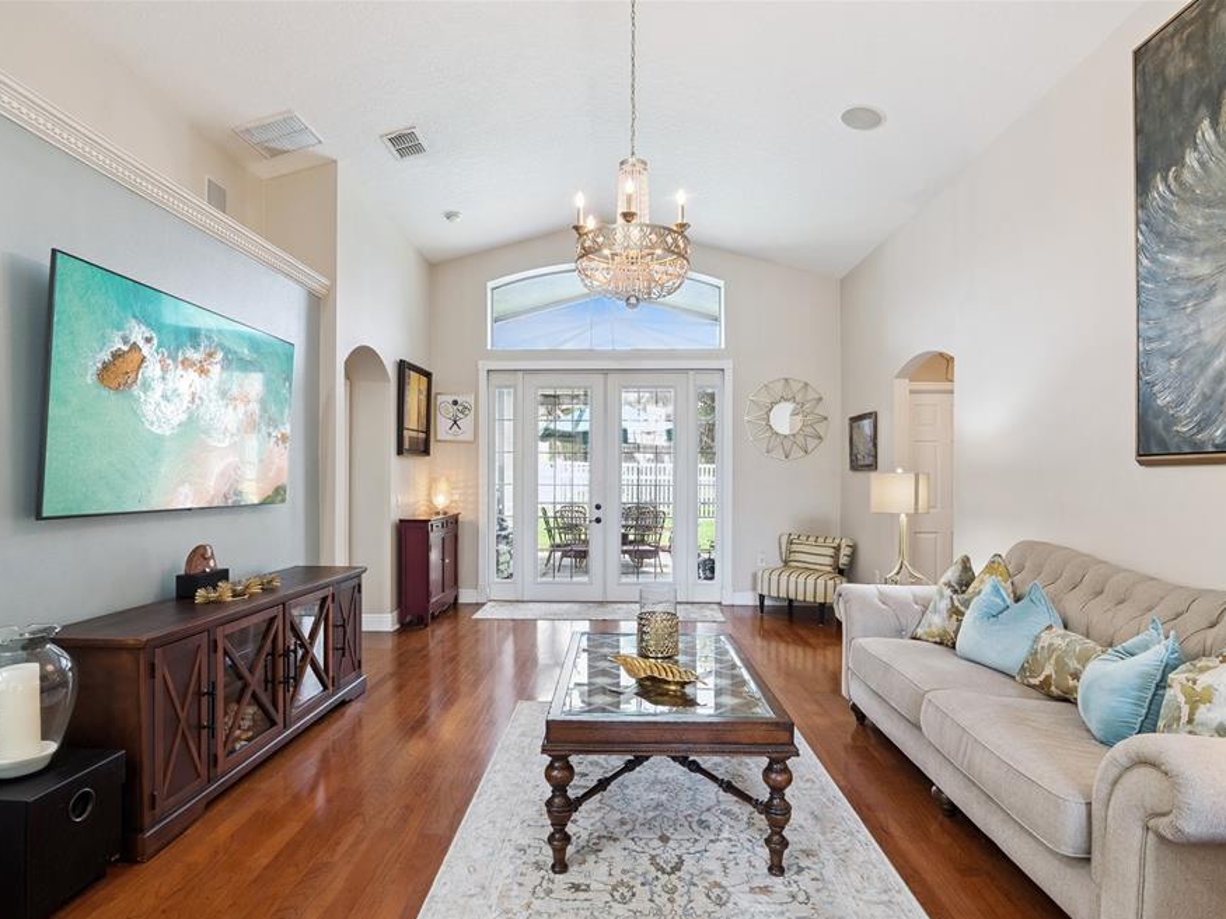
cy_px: 476
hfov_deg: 87.8
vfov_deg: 71.6
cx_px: 608
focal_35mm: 18
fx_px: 637
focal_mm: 16
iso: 800
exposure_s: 1/10
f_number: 10
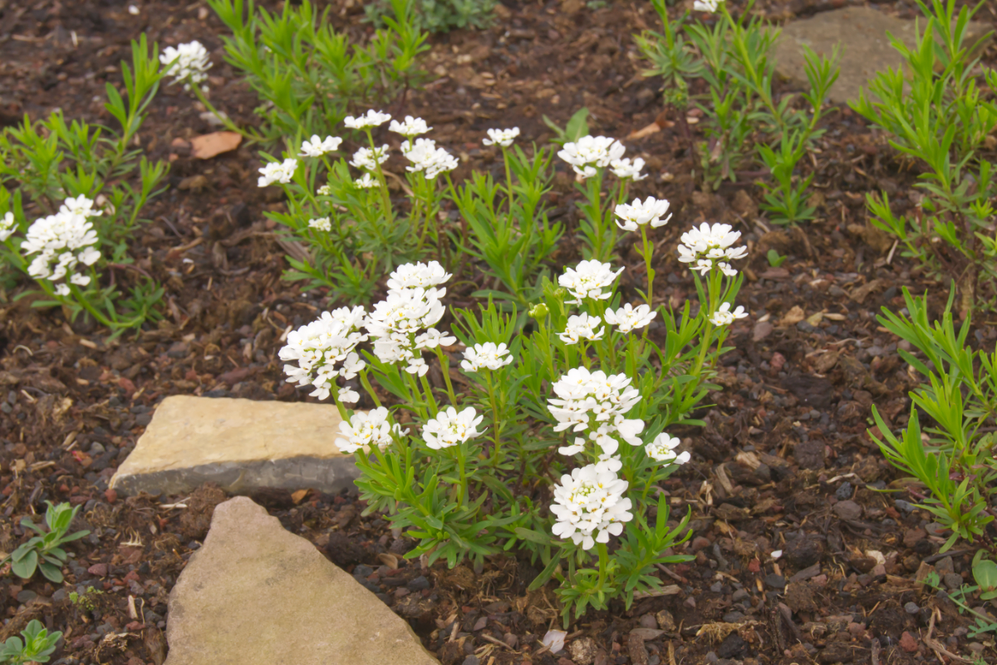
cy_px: 332
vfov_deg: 18.2
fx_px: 2077
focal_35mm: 75
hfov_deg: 27.0
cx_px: 498
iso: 800
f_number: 16
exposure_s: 1/80
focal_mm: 50
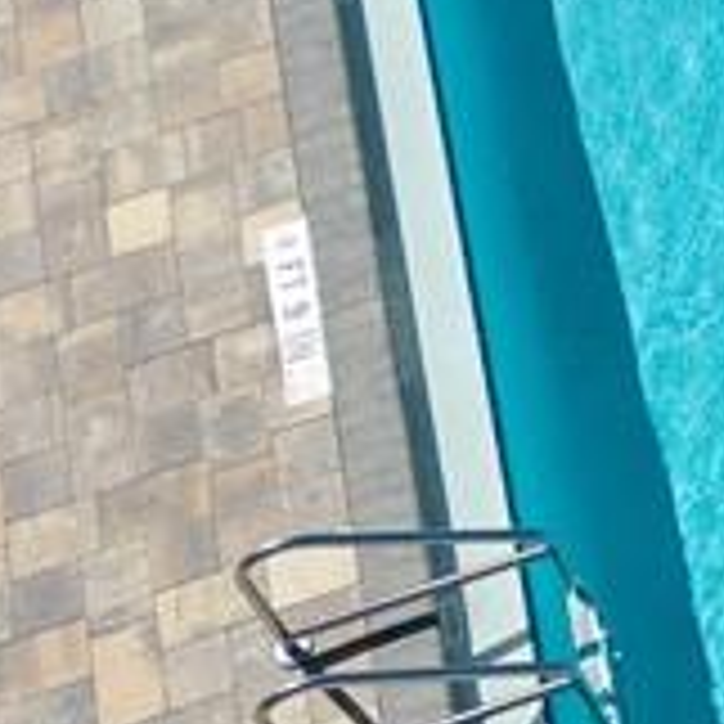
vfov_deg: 7.9
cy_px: -787
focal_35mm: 211
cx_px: 2127
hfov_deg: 7.4
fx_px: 4993
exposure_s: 1/5000
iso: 200
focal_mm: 8.67
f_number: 1.8
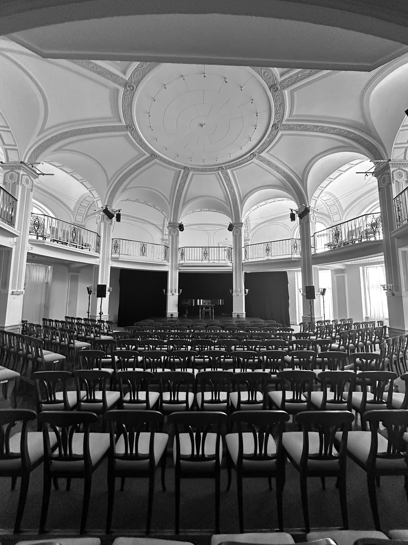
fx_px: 220
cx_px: 204
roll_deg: -0.3
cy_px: 272
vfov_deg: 102.1
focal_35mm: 14
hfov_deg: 85.7
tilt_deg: +6.1
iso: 320
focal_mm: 2.22
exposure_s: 1/92
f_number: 2.2
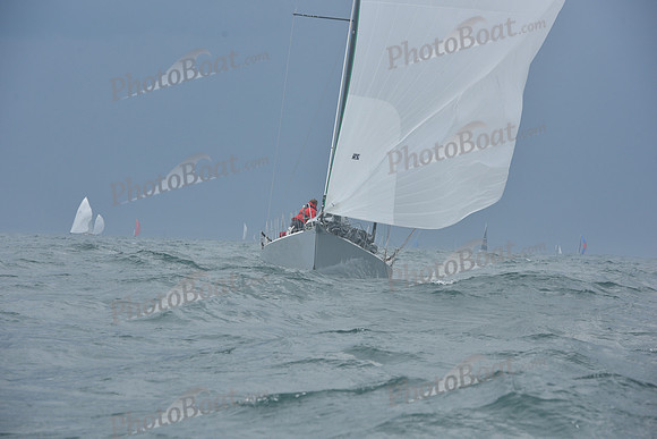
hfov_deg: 14.2
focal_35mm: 145
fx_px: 2647
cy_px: 220
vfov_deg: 9.5
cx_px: 328
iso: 320
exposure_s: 1/800
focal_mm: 145
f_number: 8
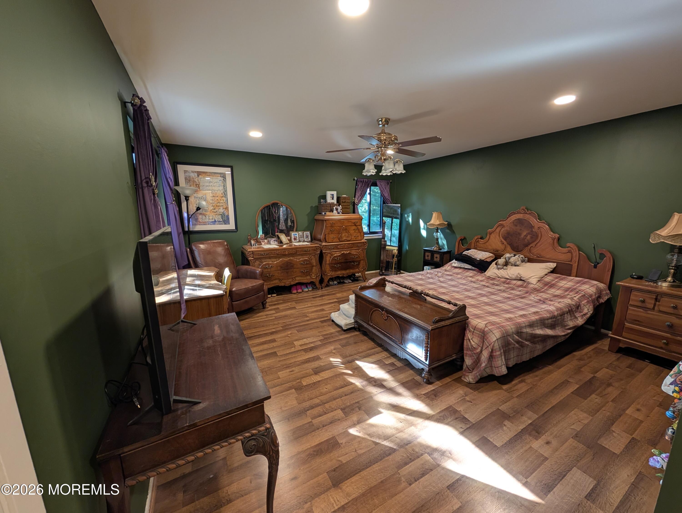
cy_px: 256
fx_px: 237
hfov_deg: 110.5
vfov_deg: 94.6
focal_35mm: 12
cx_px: 341
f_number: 1.7
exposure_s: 1/40
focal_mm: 2.02
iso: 102
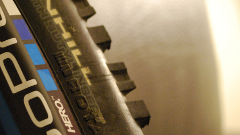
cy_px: 64
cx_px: 63
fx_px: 802
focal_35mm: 126
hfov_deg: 16.9
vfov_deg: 9.6
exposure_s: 1/4
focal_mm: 48
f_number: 5.6
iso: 1600
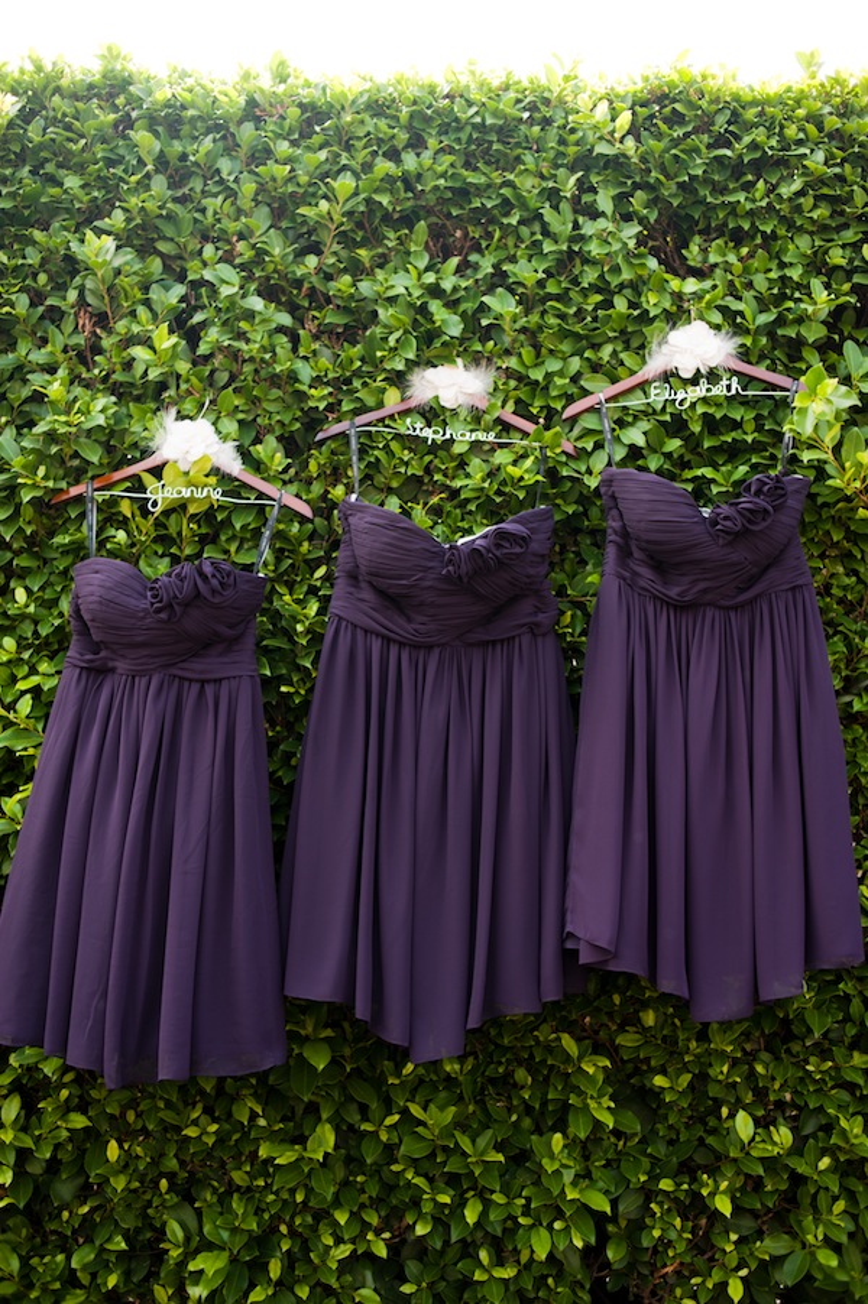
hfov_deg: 37.8
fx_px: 1268
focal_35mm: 35
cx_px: 434
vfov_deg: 54.5
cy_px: 652
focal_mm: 35
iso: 200
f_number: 3.2
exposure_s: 1/400
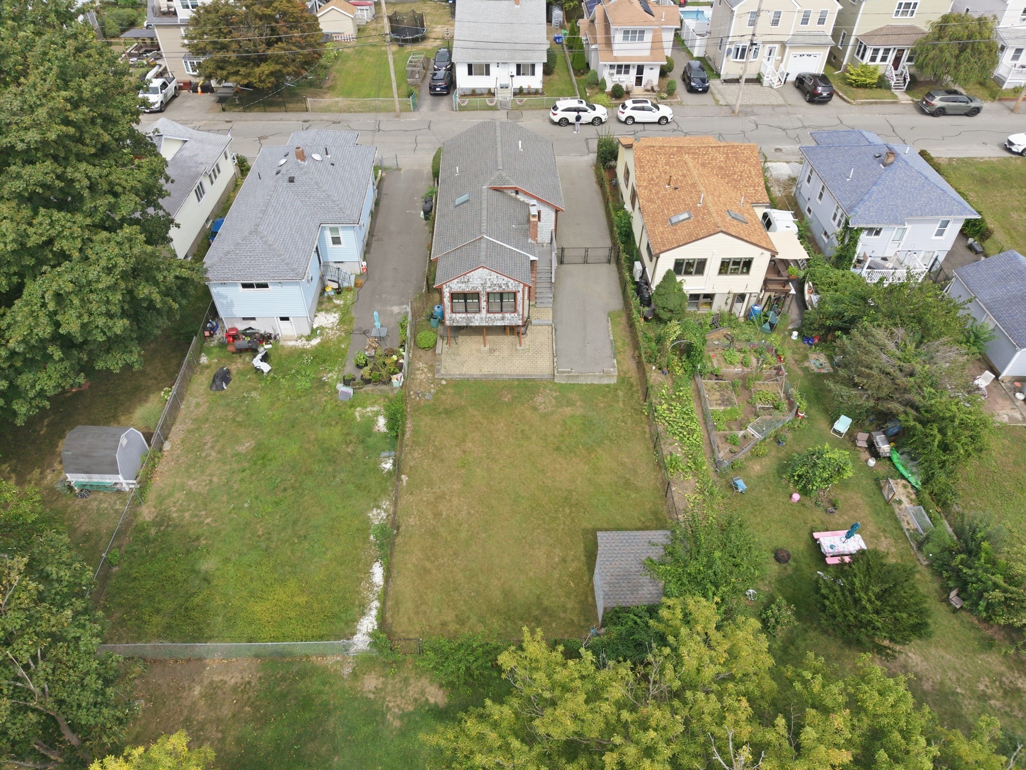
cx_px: 513
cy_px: 385
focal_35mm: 24
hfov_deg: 71.6
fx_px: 711
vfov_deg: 56.8
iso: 200
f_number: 1.8
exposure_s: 1/3000
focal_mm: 8.7
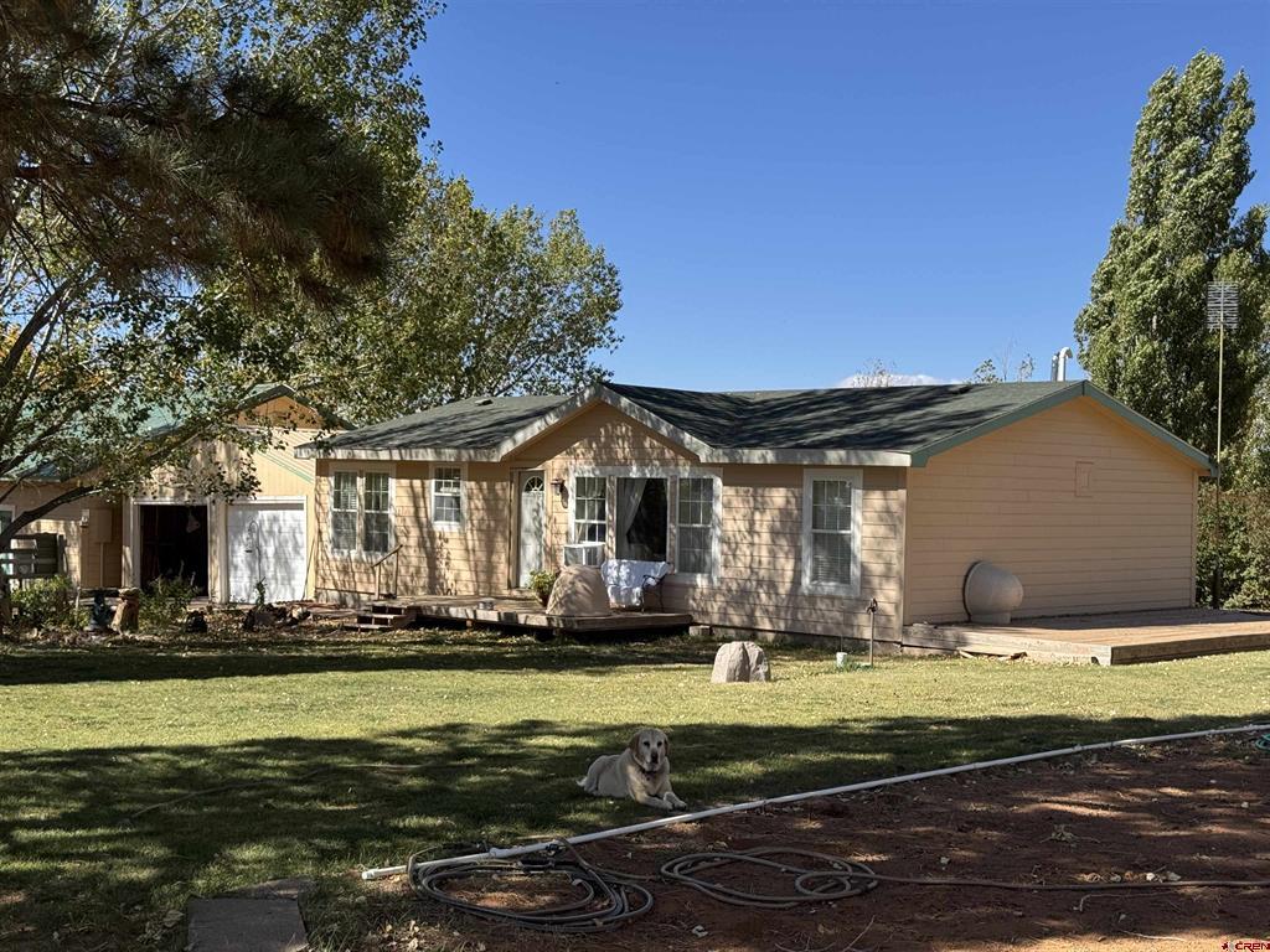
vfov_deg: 30.3
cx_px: 635
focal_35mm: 48
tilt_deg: +0.2
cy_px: 476
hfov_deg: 39.7
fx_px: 1761
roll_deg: -0.7
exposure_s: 1/4049
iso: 64
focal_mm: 6.76
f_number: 1.78
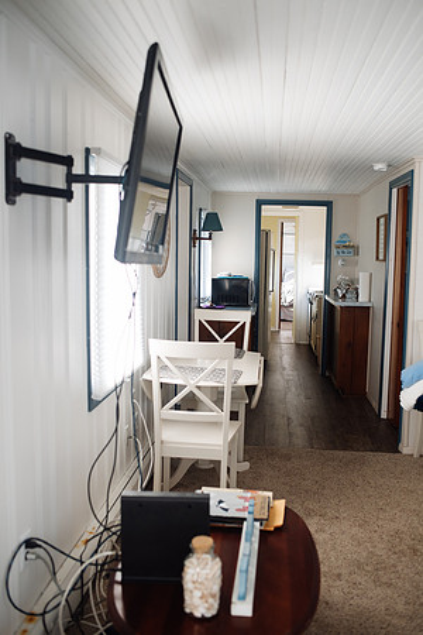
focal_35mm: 35
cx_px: 212
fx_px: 617
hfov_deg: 37.9
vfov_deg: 54.4
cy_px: 318
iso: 1000
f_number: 2.8
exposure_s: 1/500
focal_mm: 35
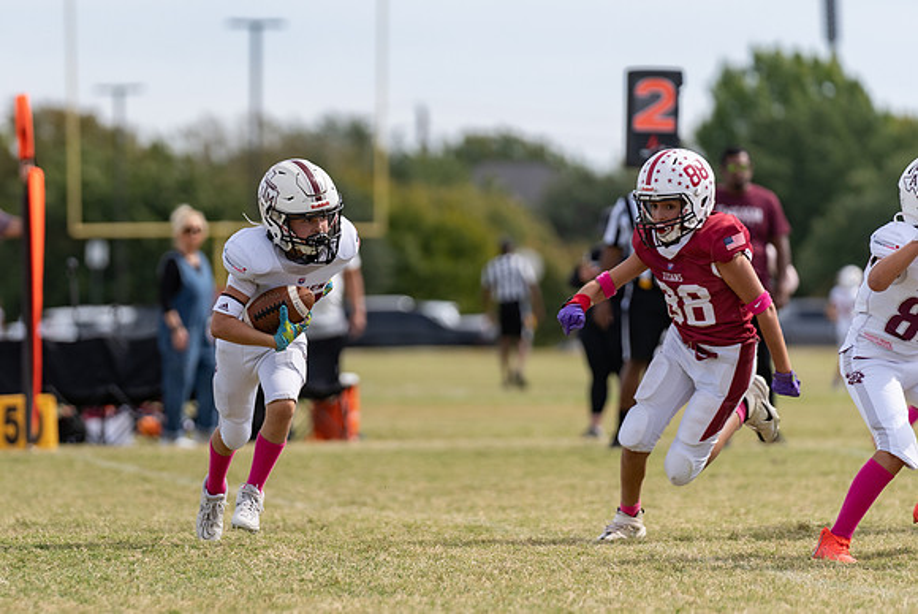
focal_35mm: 316
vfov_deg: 4.4
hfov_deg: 6.5
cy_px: 317
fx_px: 8074
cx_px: 220
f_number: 3.2
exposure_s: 1/2500
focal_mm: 200
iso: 125
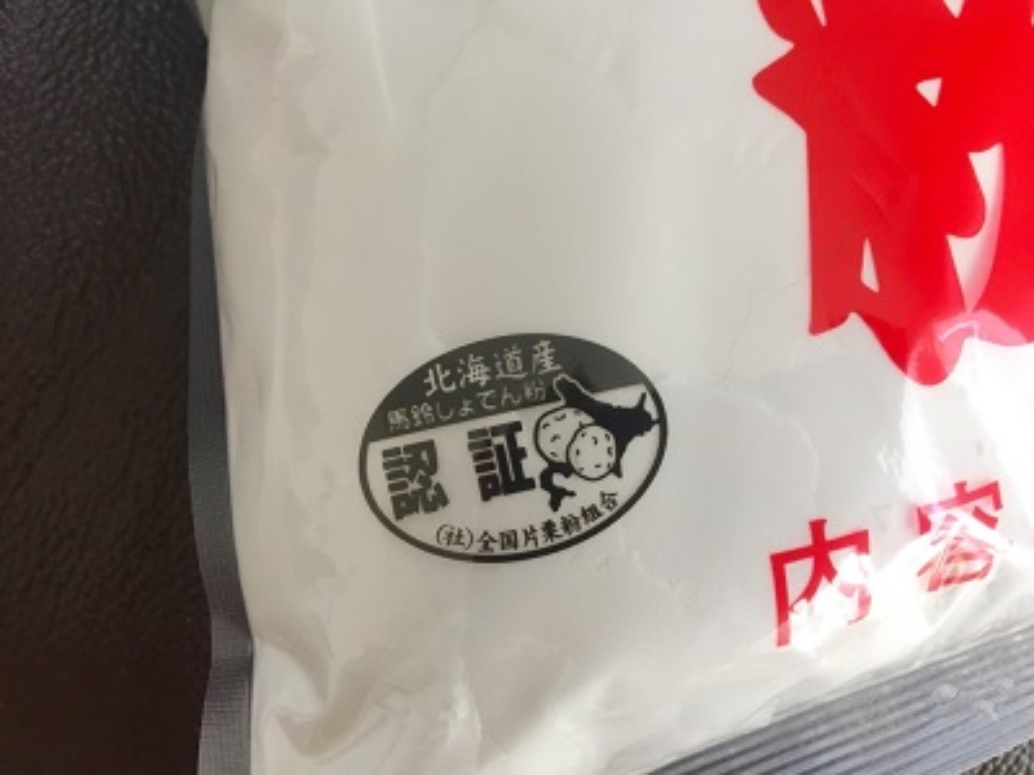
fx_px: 866
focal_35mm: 29
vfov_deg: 48.2
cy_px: 388
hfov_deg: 61.7
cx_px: 517
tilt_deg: -65.3
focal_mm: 4.15
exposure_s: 1/30
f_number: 2.2
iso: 50
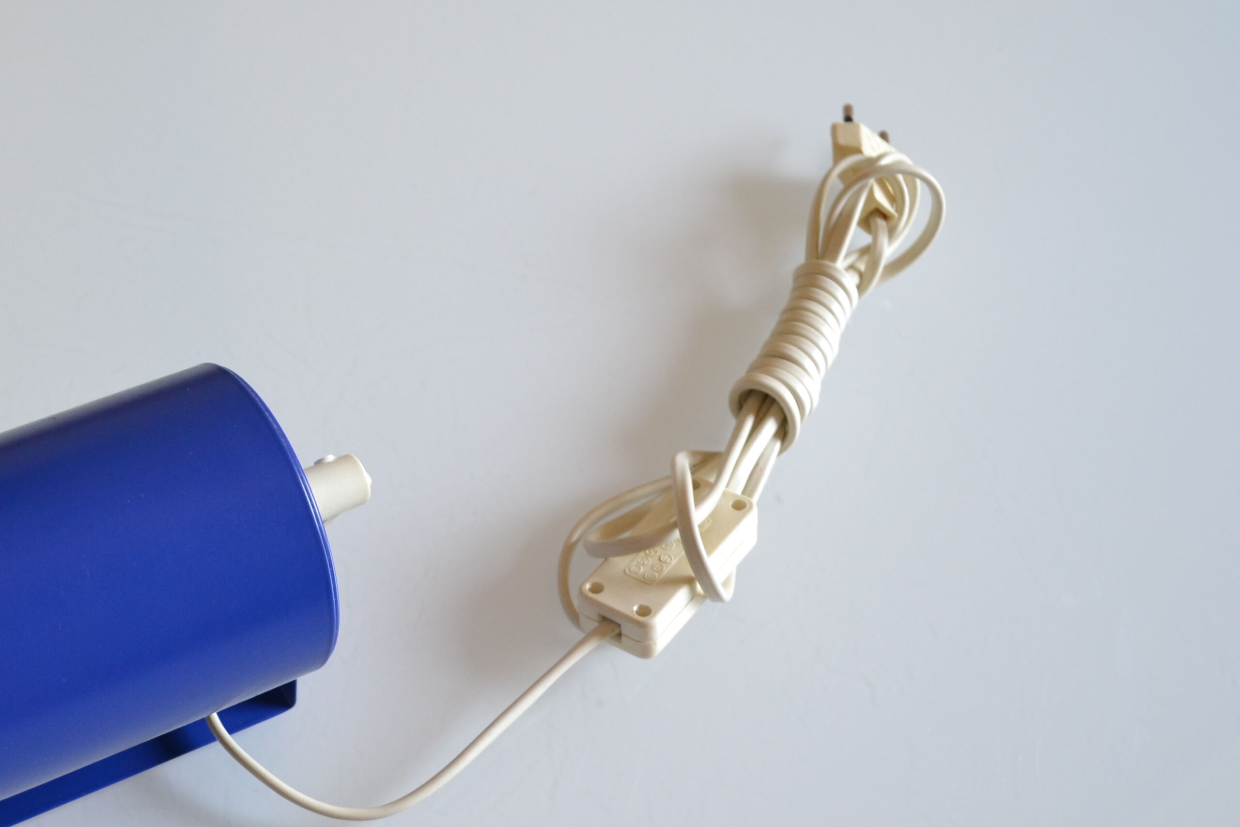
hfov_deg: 35.2
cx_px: 182
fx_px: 1860
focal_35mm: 54
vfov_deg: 25.1
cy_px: 399
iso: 400
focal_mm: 20
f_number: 4.5
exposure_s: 1/80
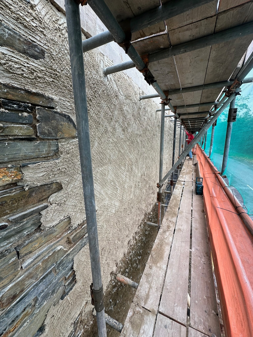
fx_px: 136
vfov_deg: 102.1
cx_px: 126
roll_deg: +0.3
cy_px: 168
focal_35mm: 14
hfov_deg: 85.7
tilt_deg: -11.9
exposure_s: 1/149
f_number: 2.2
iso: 40
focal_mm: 2.22
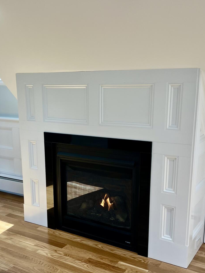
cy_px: 163
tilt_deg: -13.1
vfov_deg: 44.6
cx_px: 79
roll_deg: +2.0
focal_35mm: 42
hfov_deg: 34.2
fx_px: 332
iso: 40
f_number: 1.5
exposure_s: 1/281
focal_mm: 5.7
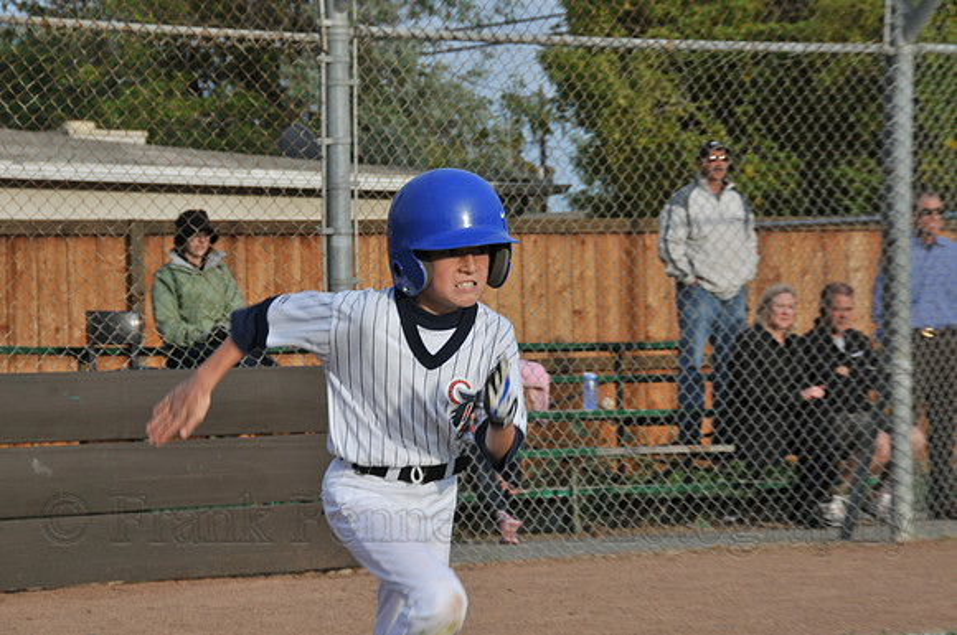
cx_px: 478
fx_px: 3783
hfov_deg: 14.4
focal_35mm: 142
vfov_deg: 9.6
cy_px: 318
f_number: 11
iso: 200
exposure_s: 1/250
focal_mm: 95
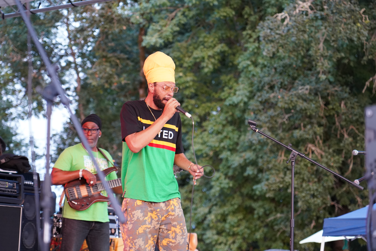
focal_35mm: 105
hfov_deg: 19.5
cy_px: 126
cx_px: 188
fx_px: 1097
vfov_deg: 13.0
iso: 4000
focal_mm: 105
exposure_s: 1/160
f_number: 4
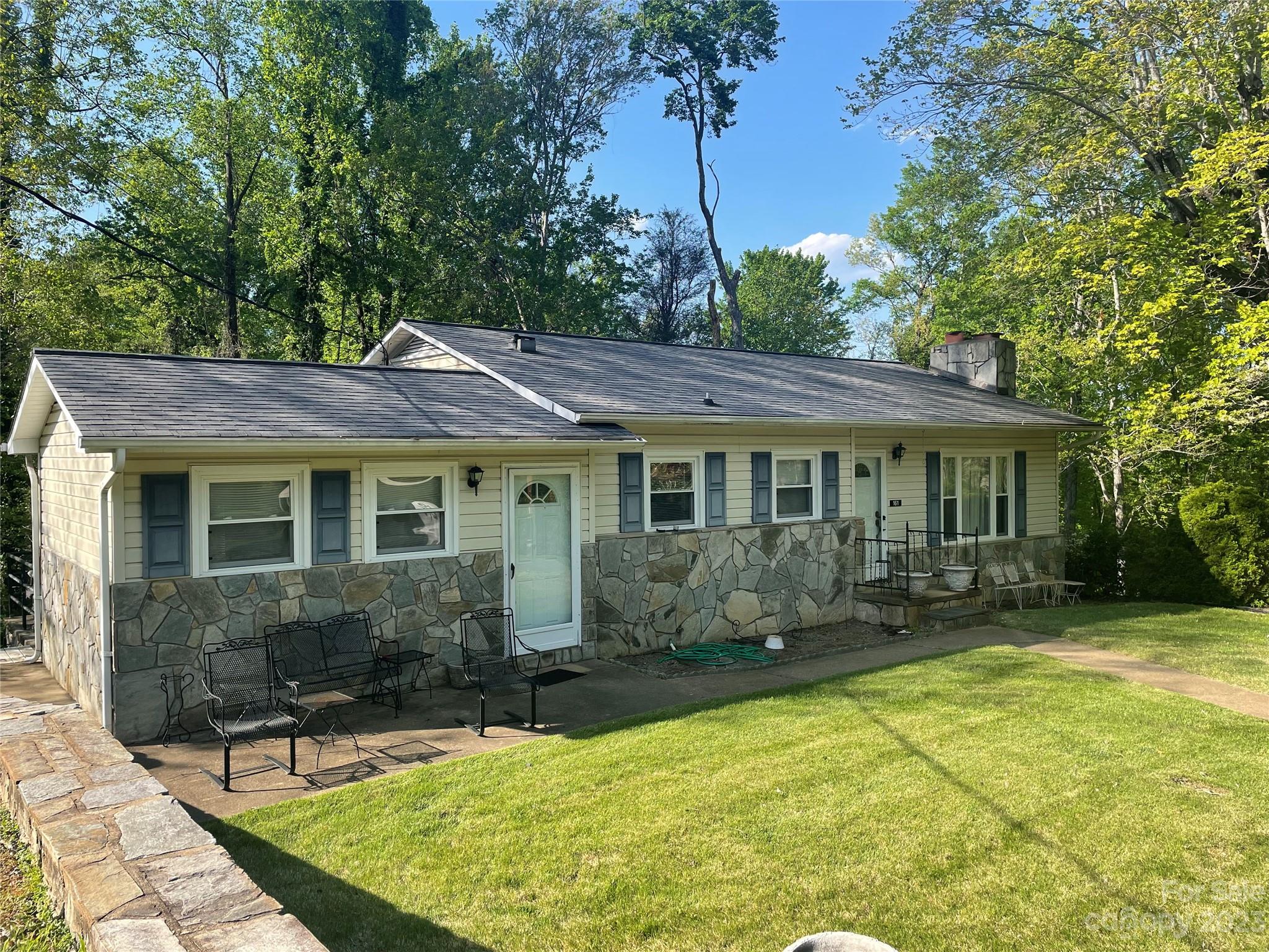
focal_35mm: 26
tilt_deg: +0.2
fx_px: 953
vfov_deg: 53.1
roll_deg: +0.7
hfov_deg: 67.3
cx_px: 634
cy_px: 476
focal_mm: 4.2
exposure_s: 1/1366
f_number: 1.6
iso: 32
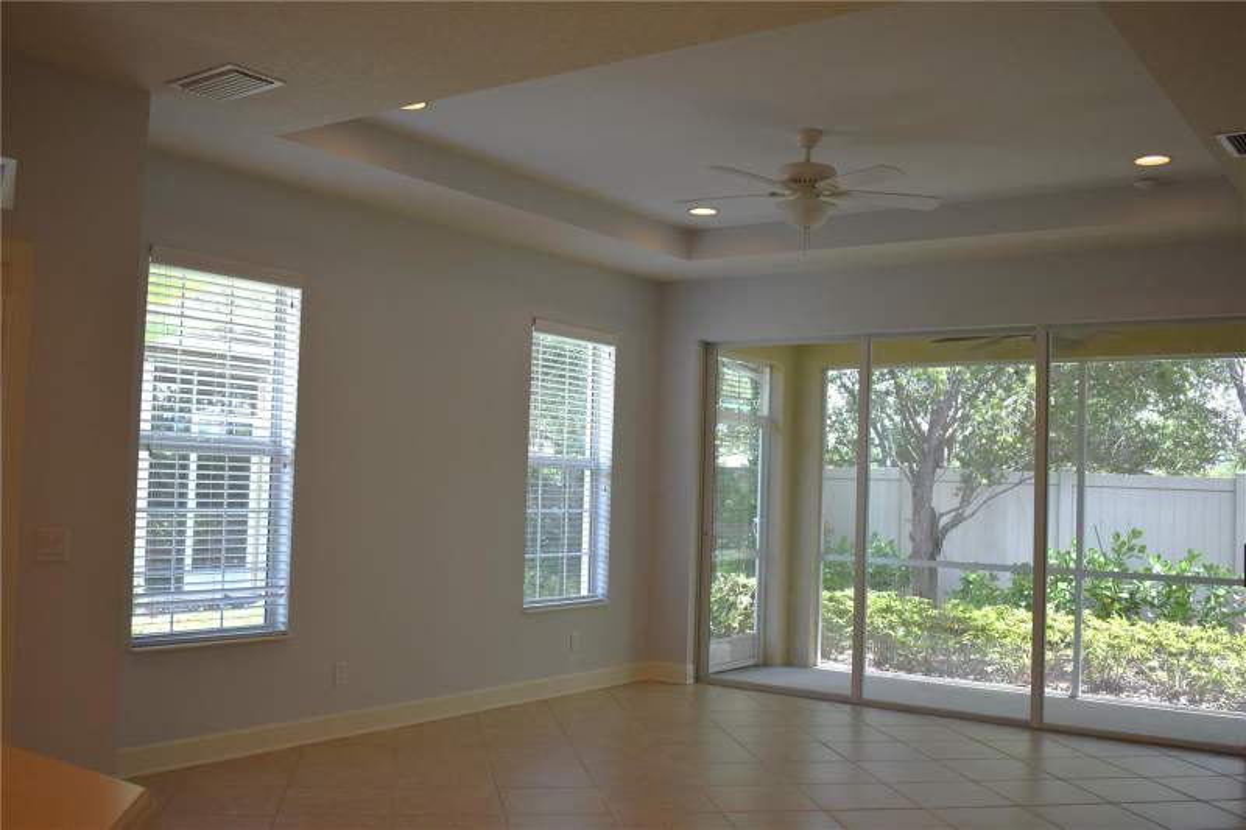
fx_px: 1194
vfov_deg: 38.3
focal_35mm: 34
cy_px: 415
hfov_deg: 55.1
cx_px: 623
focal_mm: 23
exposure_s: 1/250
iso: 400
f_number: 4
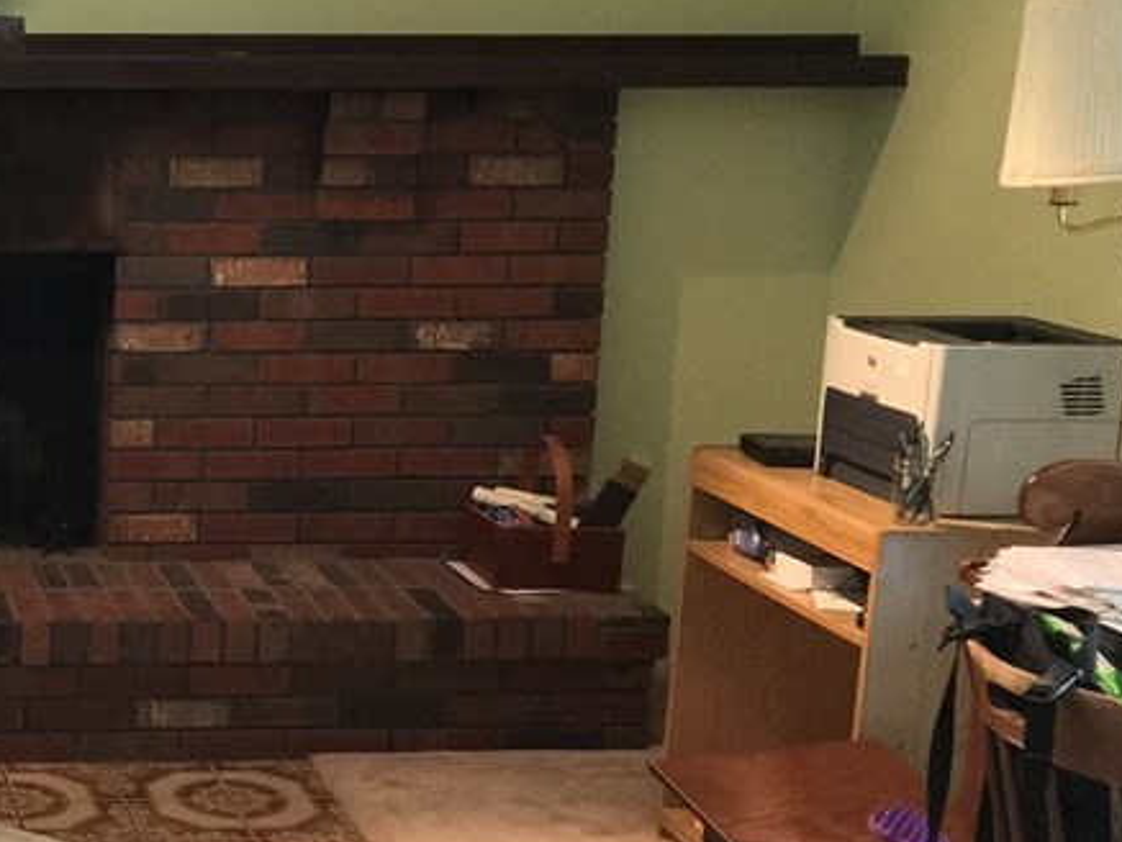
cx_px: -98
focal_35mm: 68
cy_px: 483
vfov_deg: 21.6
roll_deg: -0.5
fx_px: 2205
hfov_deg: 26.4
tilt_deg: -11.8
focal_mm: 4.15
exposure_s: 1/15
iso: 320
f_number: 2.2
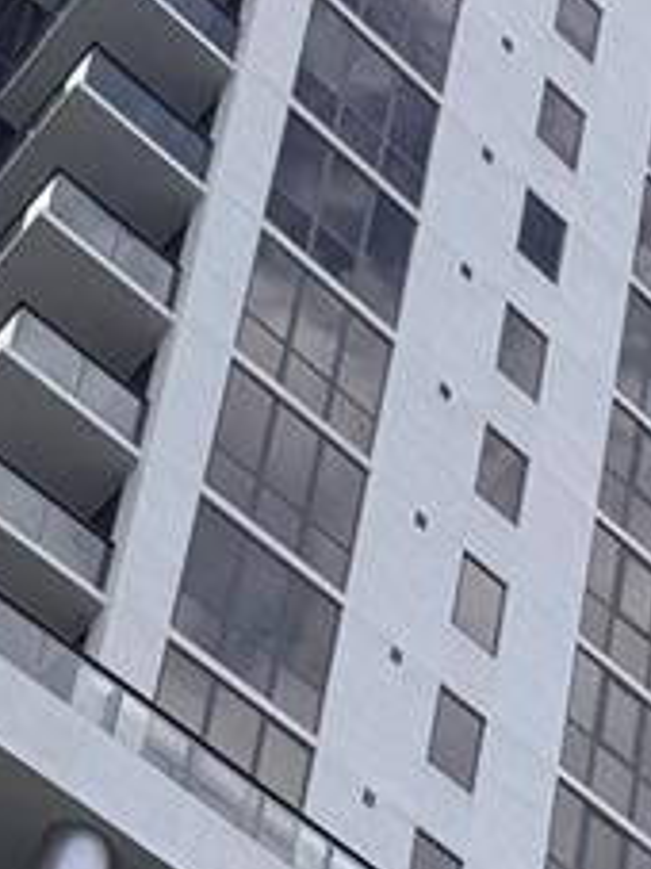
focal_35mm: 127
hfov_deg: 11.1
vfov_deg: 12.2
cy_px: 2125
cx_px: 1030
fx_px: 3188
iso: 80
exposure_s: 1/4608
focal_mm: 6.76
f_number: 1.78
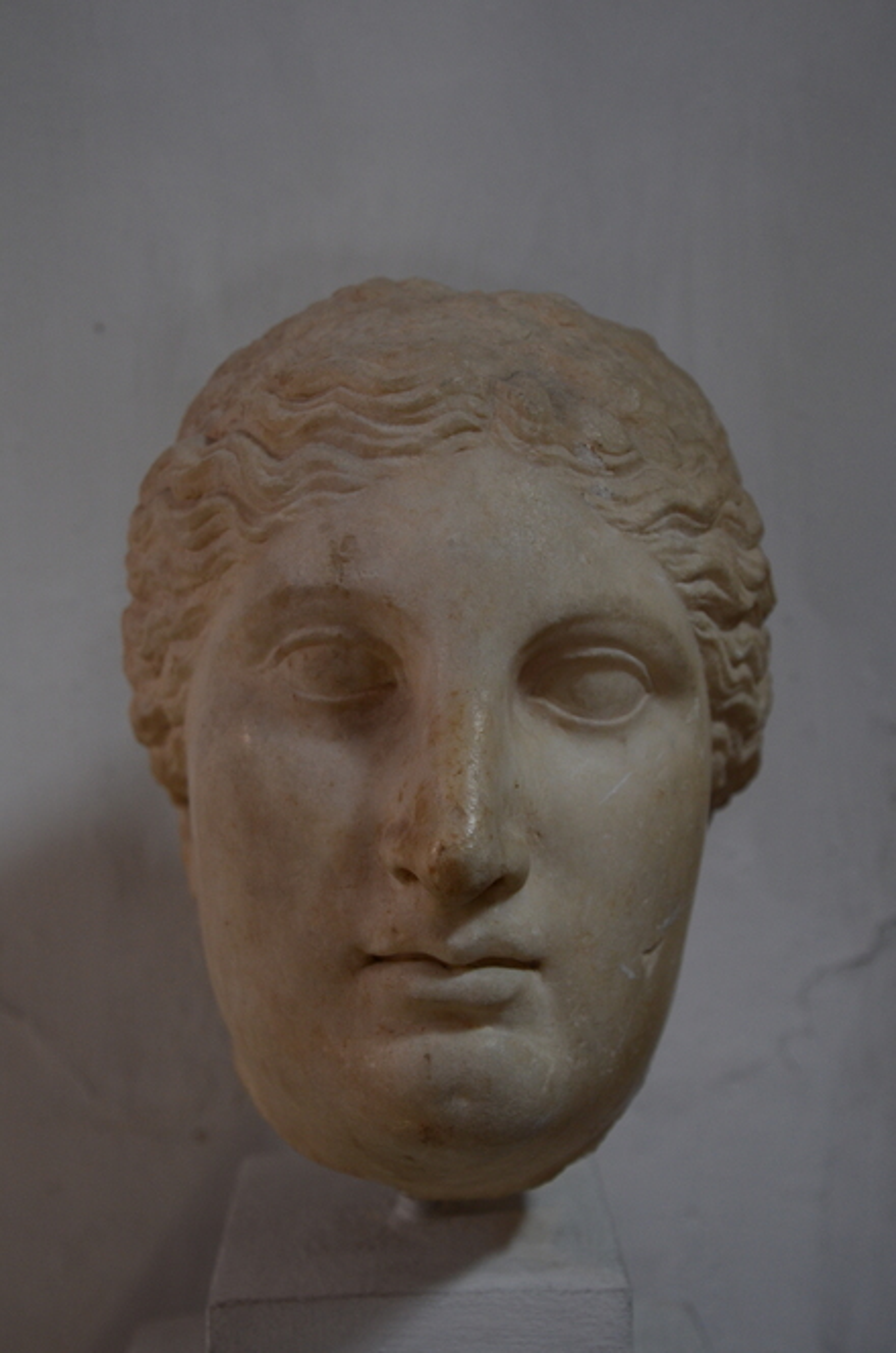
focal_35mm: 46
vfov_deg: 42.4
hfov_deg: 28.8
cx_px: 448
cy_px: 676
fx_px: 1743
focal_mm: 31
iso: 800
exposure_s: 1/40
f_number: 4
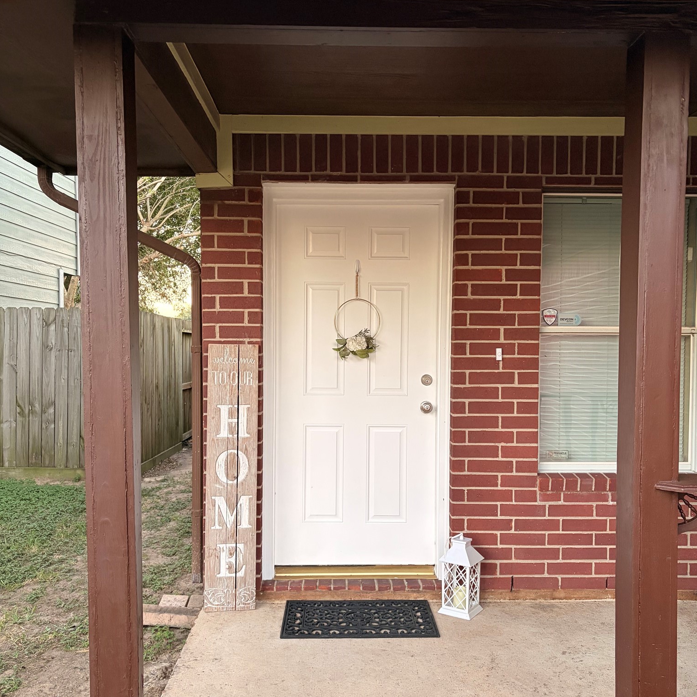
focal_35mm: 31
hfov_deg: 52.5
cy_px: 373
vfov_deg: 52.5
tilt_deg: -2.4
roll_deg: +0.8
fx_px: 706
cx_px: 350
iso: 320
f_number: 1.6
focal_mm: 5.96
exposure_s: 1/60
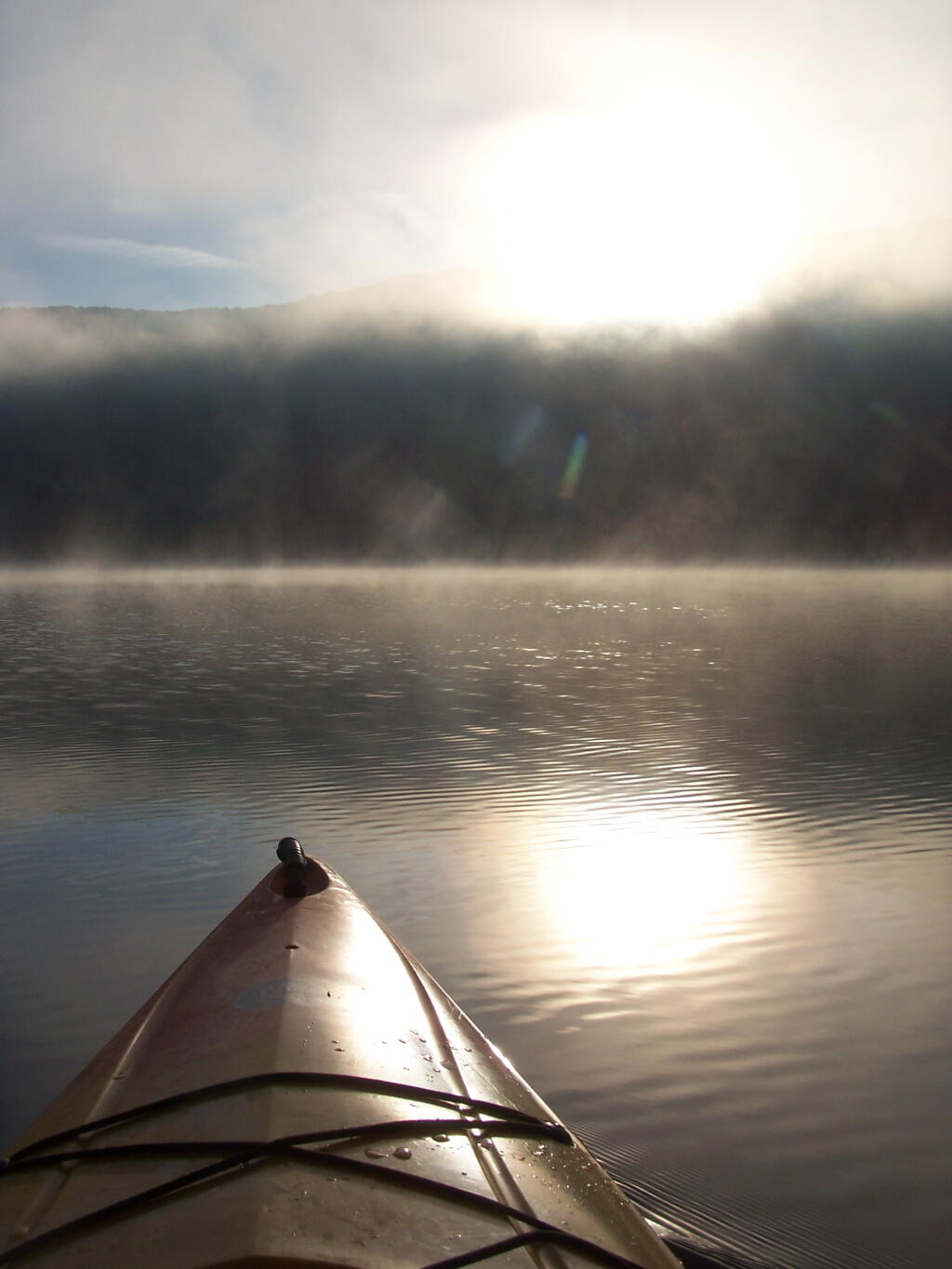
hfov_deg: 33.6
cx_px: 476
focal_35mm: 43
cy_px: 634
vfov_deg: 43.8
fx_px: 1577
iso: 80
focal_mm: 7.1
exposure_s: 1/1600
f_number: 5.6
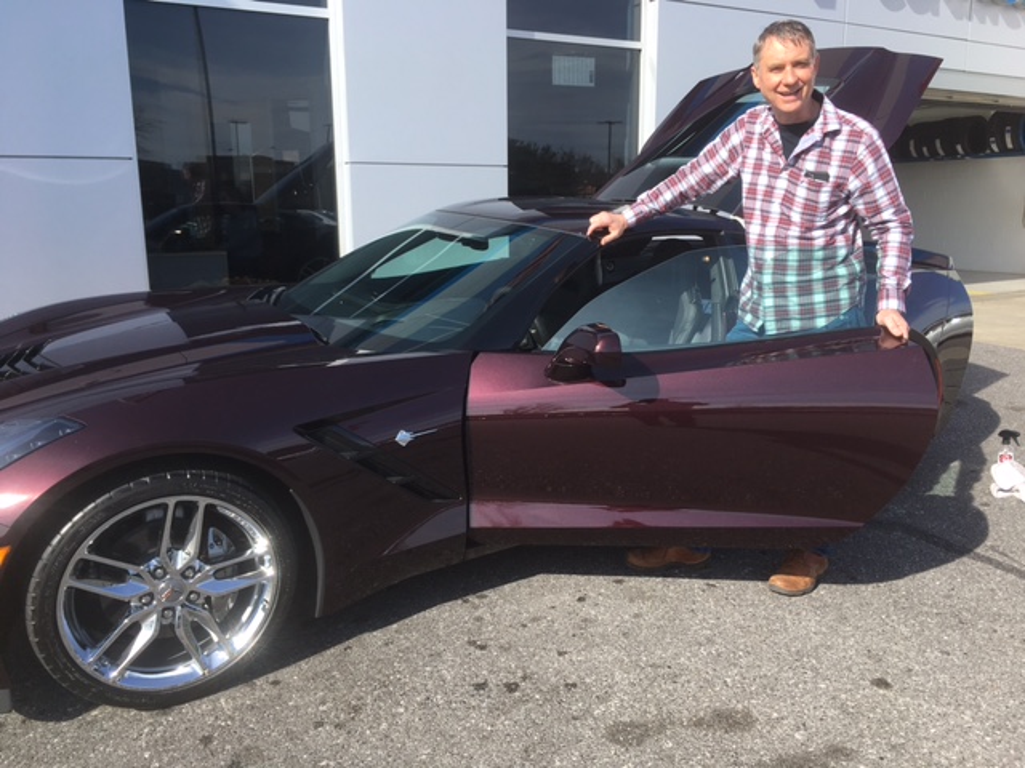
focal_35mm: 29
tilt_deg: -8.9
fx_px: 859
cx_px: 512
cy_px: 384
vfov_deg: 48.2
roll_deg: +0.5
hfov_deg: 61.7
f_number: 2.2
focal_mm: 4.15
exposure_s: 1/845
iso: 25
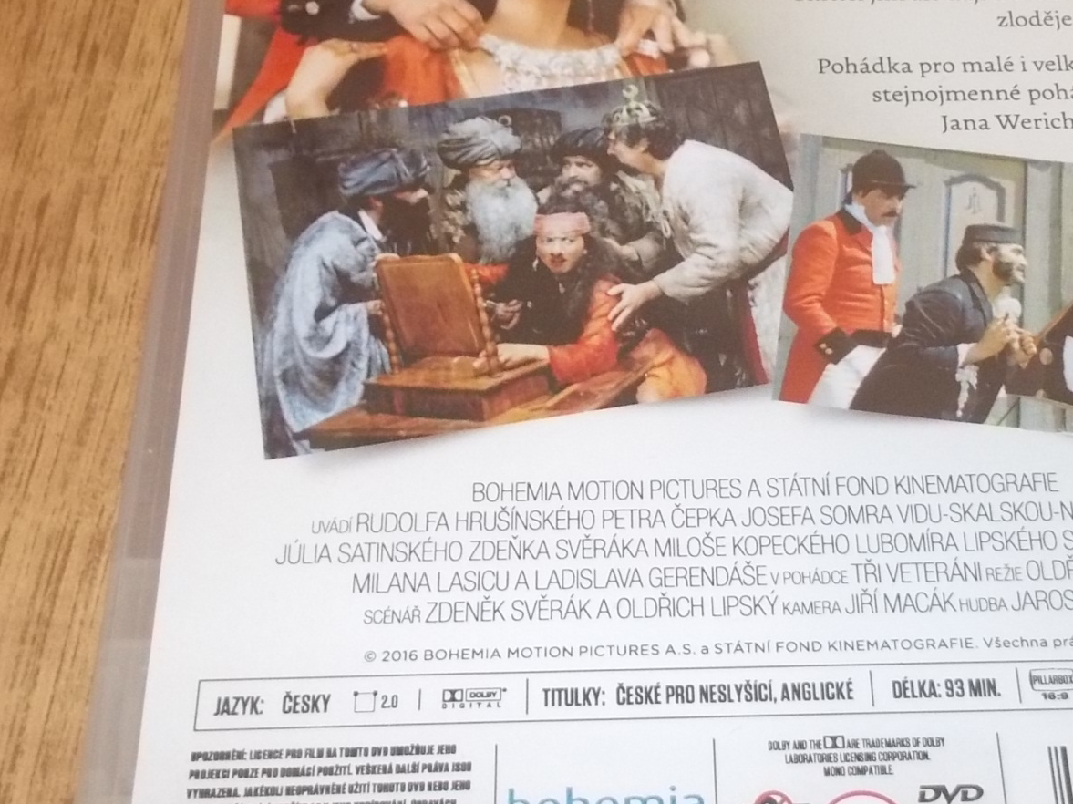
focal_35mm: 56
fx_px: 1735
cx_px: 705
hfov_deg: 34.1
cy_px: 376
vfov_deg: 26.1
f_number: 3.3
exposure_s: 1/30
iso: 320
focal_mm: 4.1
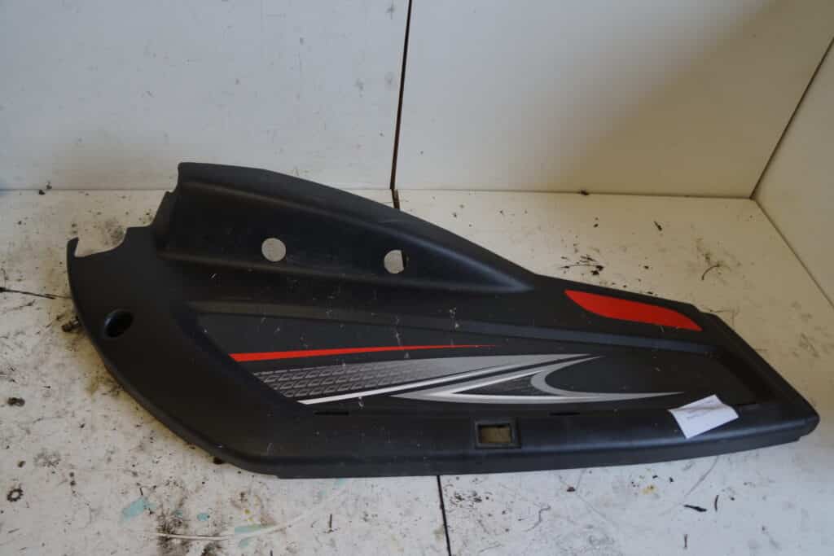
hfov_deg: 67.4
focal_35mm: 27
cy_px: 278
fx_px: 626
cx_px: 417
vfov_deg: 47.9
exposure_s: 1/60
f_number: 3.5
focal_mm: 18
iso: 250
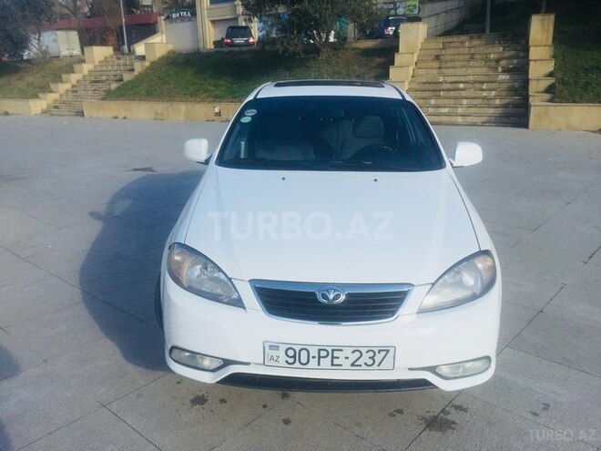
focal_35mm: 29
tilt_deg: -18.5
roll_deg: +0.9
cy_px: 226
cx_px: 300
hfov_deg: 61.7
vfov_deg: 48.2
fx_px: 503
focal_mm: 4.15
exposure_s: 1/3049
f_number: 2.2
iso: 32
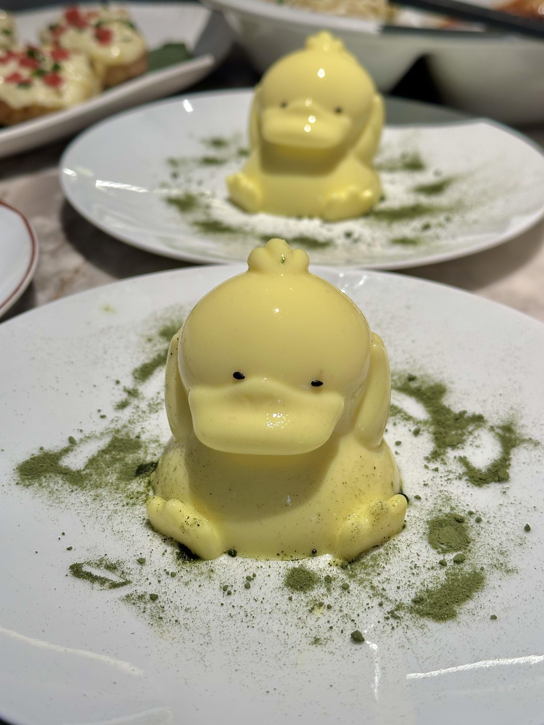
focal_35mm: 48
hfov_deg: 30.3
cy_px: 362
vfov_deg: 39.7
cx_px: 272
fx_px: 1006
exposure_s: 1/94
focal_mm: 6.86
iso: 80
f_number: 1.78
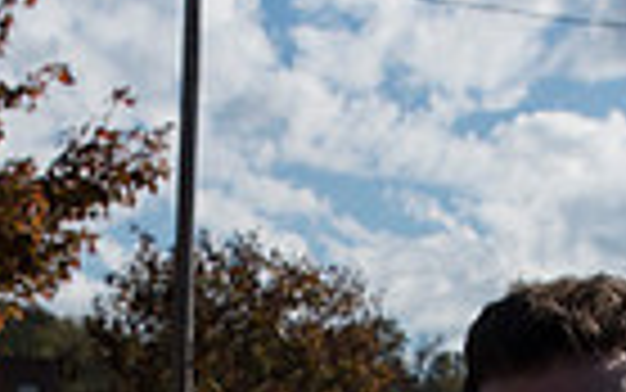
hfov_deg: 20.4
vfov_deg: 11.6
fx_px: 1741
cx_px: 311
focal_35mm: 102
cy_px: 773
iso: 250
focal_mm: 24
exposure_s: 1/3200
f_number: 4.5
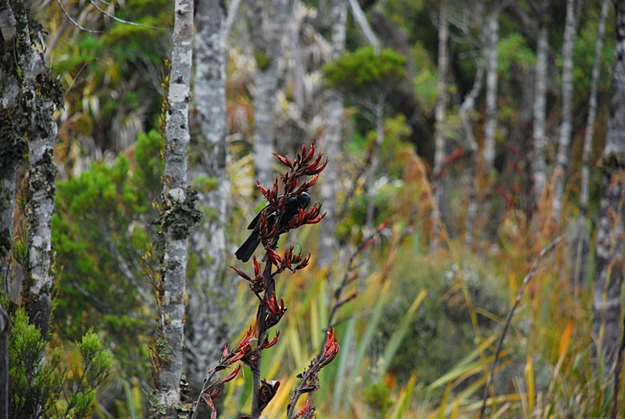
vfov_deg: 6.8
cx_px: 312
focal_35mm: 202
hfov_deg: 10.1
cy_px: 210
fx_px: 3521
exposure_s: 1/500
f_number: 5.6
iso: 400
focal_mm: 135
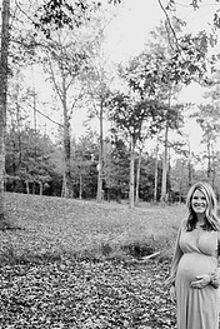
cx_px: 179
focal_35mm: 41
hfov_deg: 31.8
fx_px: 375
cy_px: 201
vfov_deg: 47.0
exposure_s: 1/200
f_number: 2.2
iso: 320
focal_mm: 24
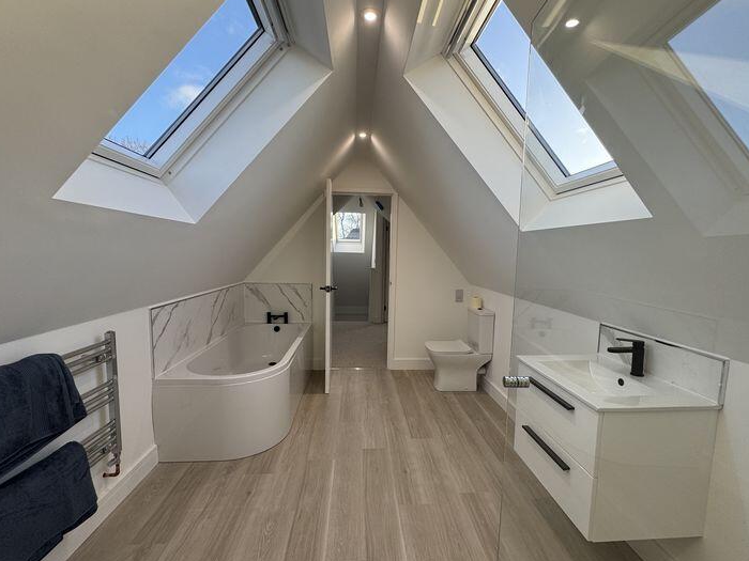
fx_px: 346
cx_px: 382
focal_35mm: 16
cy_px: 286
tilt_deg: -5.9
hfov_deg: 94.5
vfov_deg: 78.1
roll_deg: -1.5
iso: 64
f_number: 2.2
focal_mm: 2.22
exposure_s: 1/100
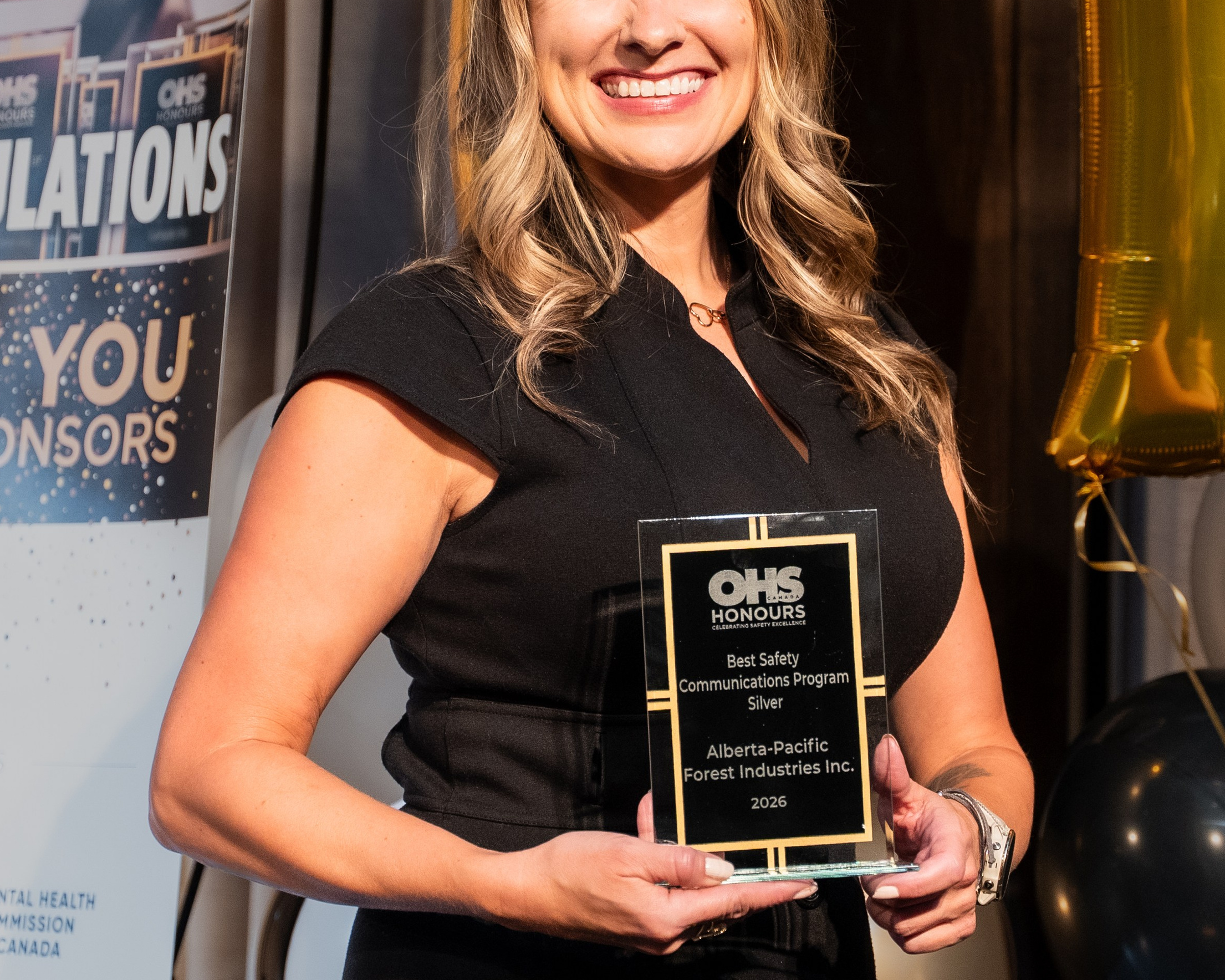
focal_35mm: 125
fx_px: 4532
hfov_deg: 15.4
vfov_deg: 12.3
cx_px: 610
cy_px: 483
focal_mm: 51.1
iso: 1600
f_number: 2.8
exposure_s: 1/160
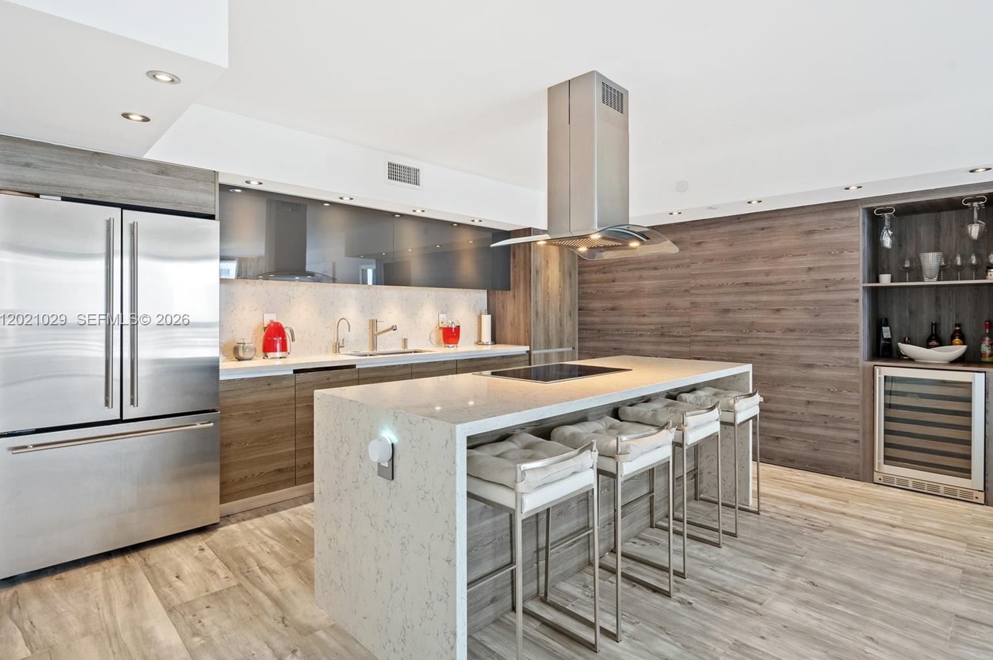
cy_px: 320
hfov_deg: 90.0
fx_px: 496
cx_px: 510
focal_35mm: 18
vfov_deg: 67.2
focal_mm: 17
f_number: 8
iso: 200
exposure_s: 1/1.25
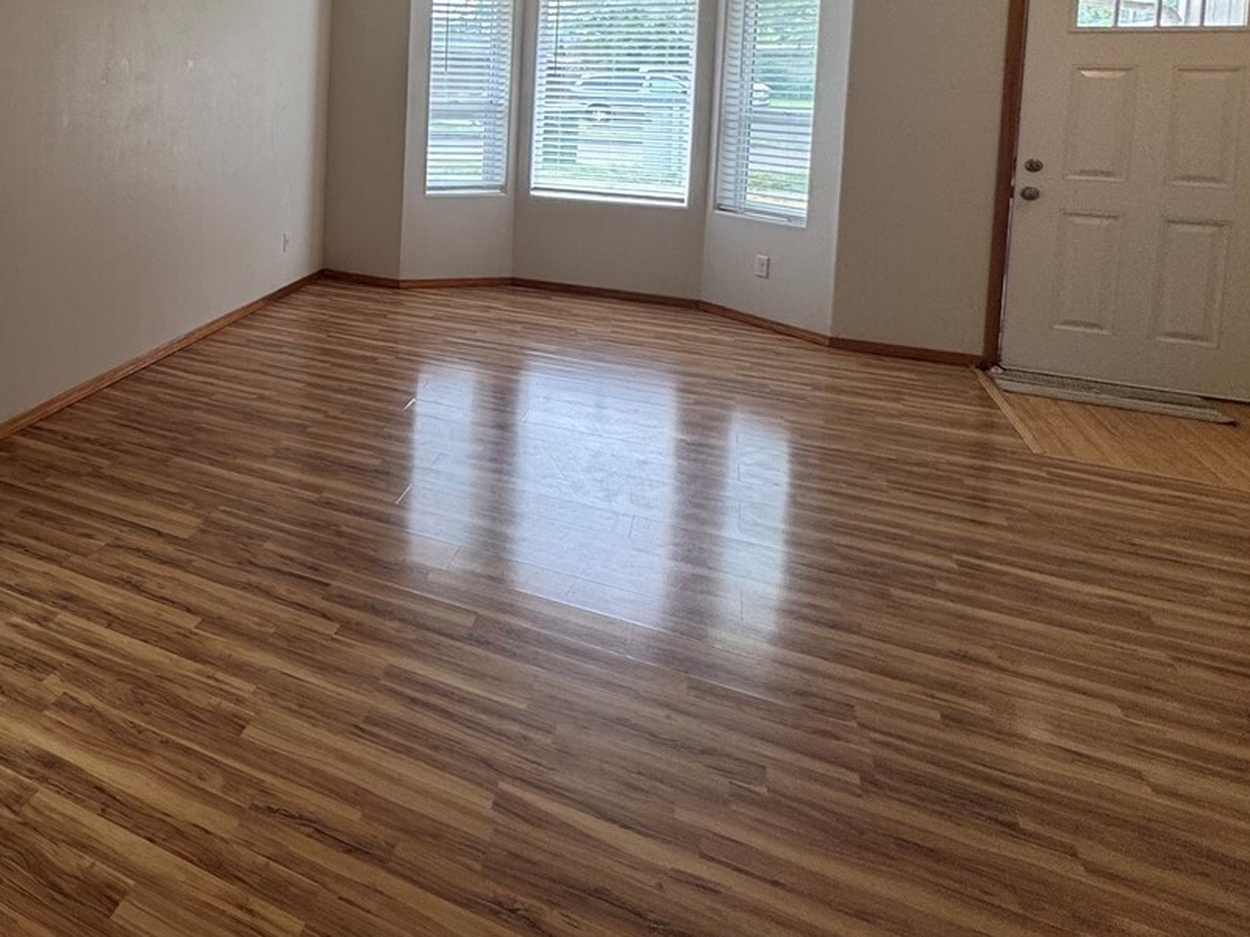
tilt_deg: -3.6
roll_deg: -1.0
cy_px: 131
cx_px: 47
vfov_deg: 46.0
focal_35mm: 28
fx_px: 1011
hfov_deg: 52.6
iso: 80
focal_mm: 2.22
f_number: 2.2
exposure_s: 1/120
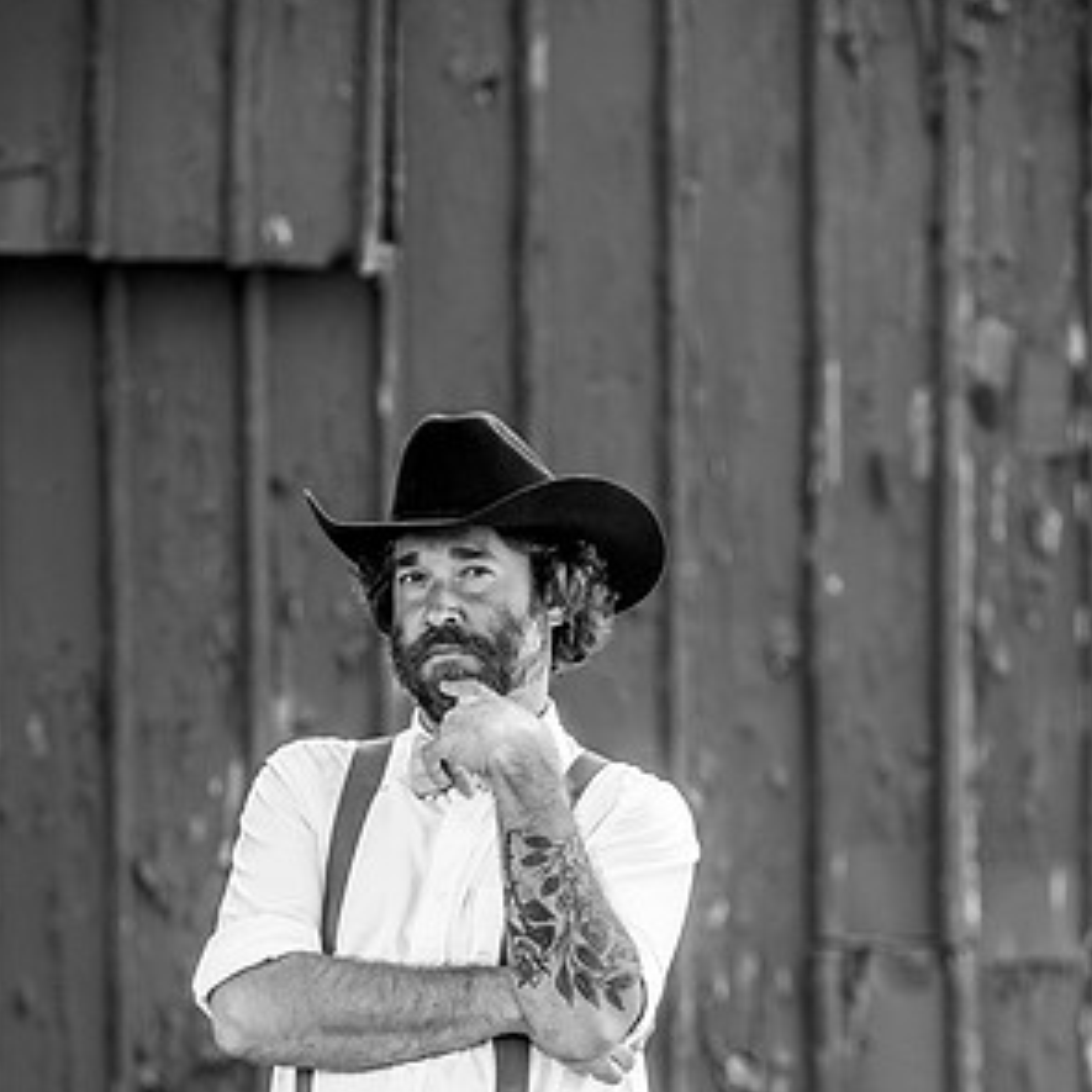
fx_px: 7174
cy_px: 777
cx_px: 548
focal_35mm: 201
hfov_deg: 8.7
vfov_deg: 8.7
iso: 400
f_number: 5.6
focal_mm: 155
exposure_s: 1/400
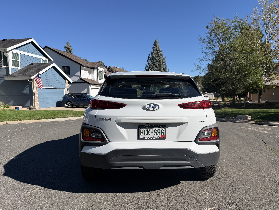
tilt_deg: -5.2
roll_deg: +0.2
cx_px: 148
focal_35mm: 26
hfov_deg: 67.2
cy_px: 114
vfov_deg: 53.0
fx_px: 210
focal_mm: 6.76
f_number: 1.78
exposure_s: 1/4673
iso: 80
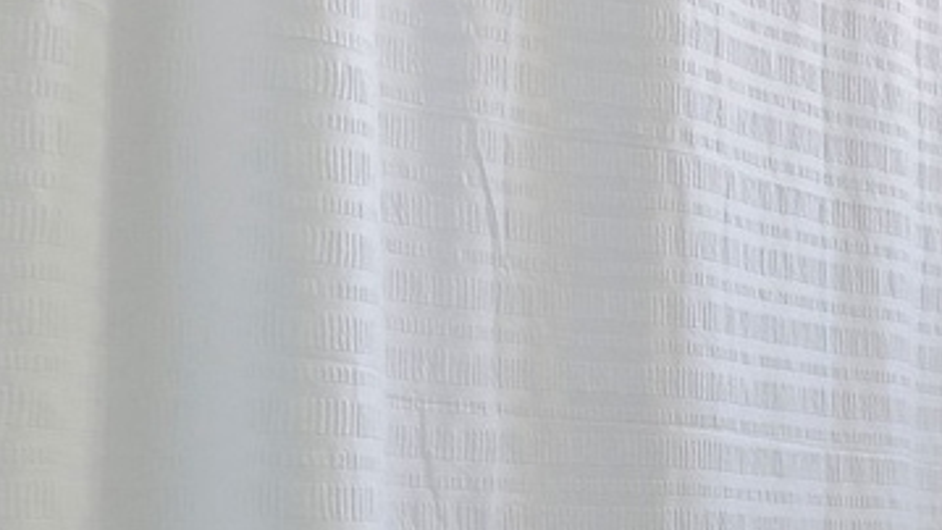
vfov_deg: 13.7
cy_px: 669
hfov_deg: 16.9
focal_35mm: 85
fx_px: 2123
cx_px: 1984
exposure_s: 1/15
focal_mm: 12
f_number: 8
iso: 250
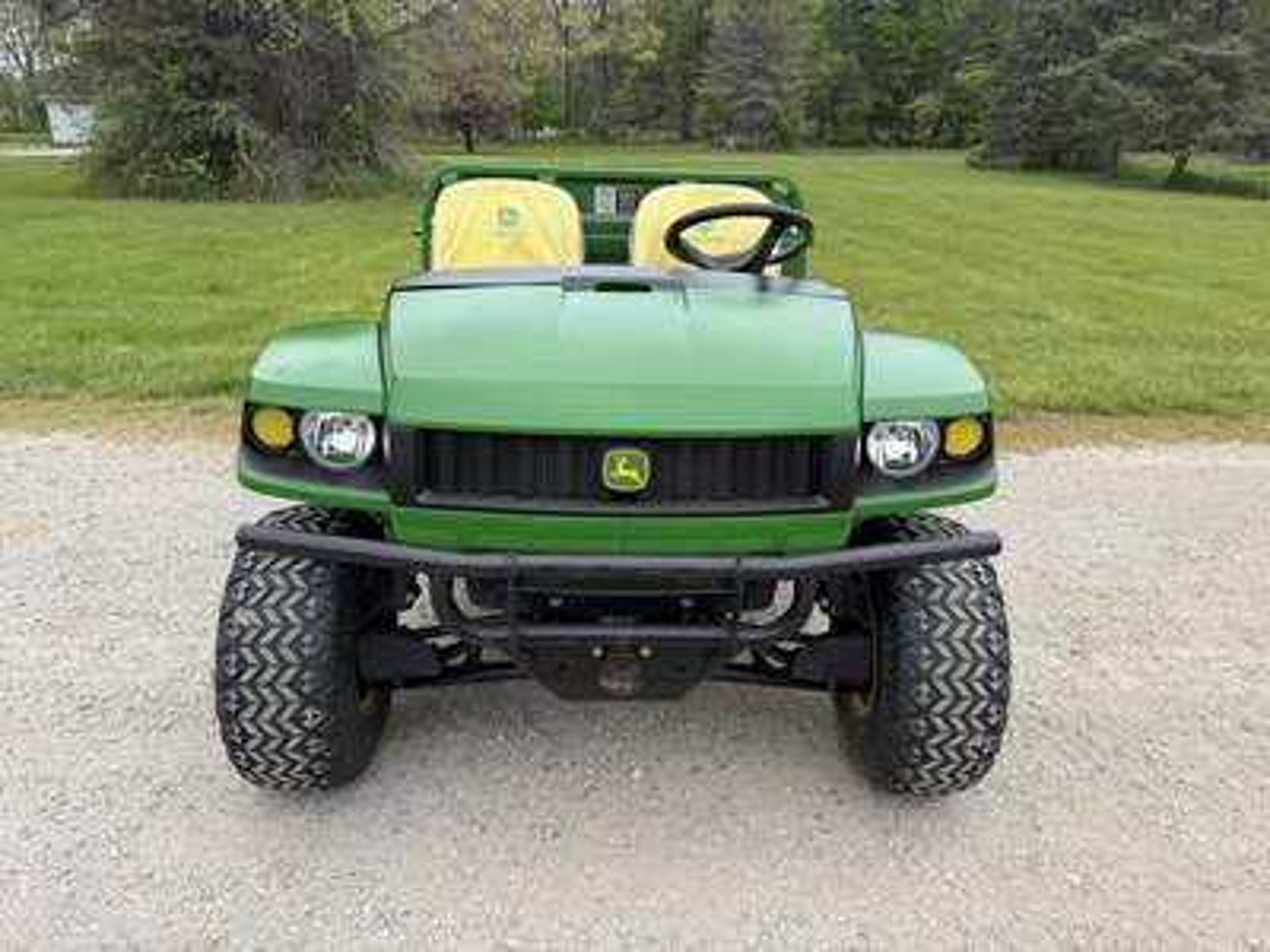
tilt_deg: -20.9
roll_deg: -1.0
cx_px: 635
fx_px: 881
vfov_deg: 56.8
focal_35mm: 24
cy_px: 476
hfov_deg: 71.6
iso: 80
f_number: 1.78
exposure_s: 1/849
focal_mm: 6.76
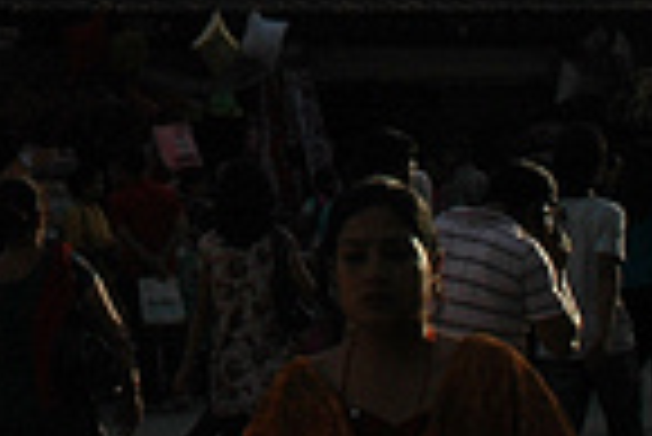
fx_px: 2357
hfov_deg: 15.2
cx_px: -139
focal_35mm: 130
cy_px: -474
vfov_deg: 9.7
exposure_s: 1/200
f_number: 16
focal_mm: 18
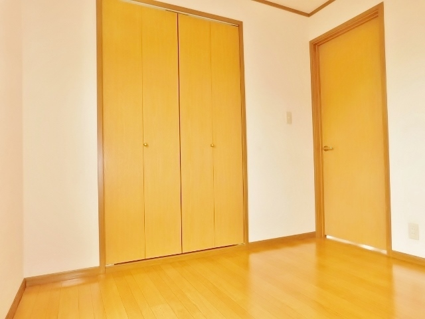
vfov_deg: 58.9
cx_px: 212
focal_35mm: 23
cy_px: 160
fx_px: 282
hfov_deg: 73.9
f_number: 3
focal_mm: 4
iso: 125
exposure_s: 1/40
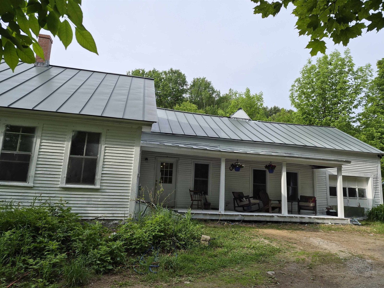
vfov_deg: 58.9
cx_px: 192
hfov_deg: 73.9
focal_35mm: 23
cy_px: 144
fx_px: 255
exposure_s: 1/2968
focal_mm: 5.4
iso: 80
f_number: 1.8
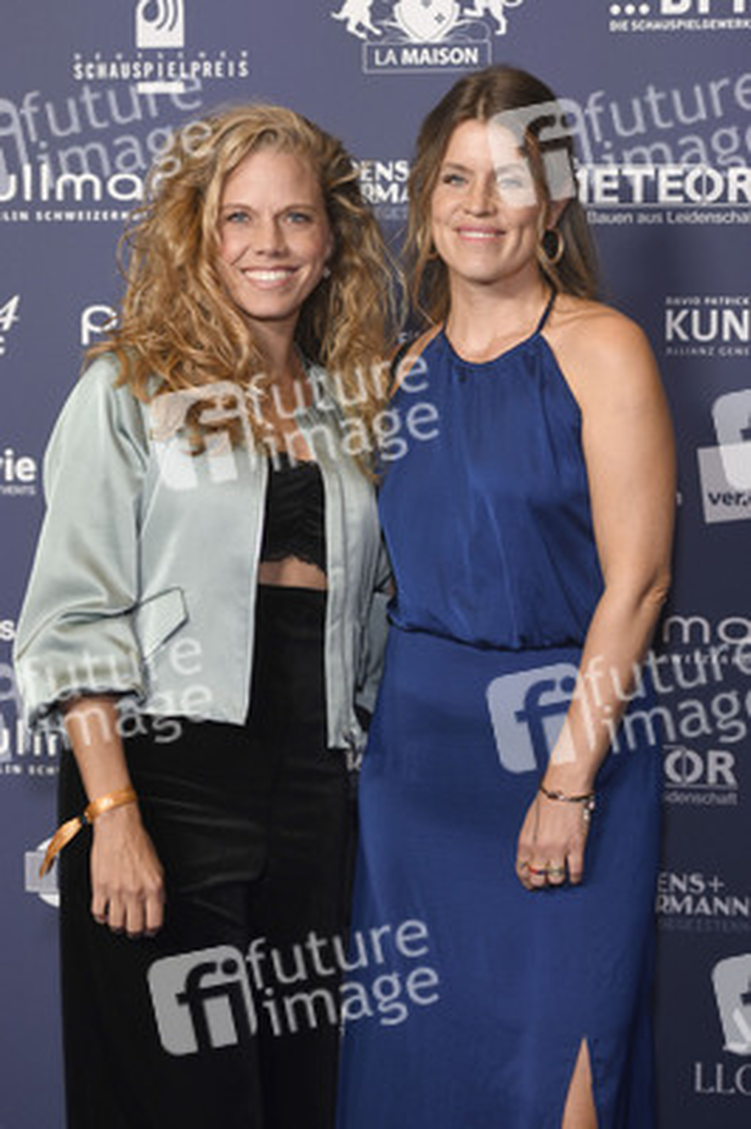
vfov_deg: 26.0
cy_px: 564
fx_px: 2445
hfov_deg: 17.5
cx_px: 376
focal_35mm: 78
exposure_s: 1/320
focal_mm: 78
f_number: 3.2
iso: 640
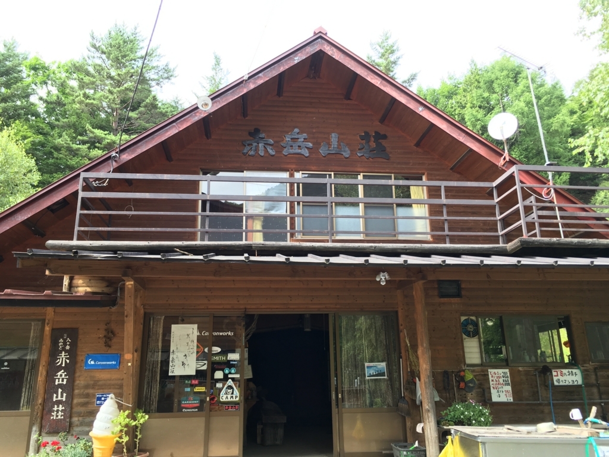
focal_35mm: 29
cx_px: 304
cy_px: 228
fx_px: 510
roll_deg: -0.3
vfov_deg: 48.2
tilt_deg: +16.3
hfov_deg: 61.7
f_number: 2.2
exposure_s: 1/120
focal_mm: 4.15
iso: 32
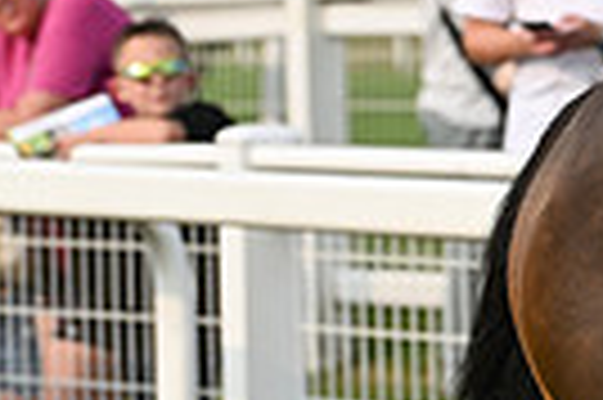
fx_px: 9084
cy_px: -173
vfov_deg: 2.5
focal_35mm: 543
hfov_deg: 3.8
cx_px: 1246
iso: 400
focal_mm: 125
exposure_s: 1/1600
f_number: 5.6
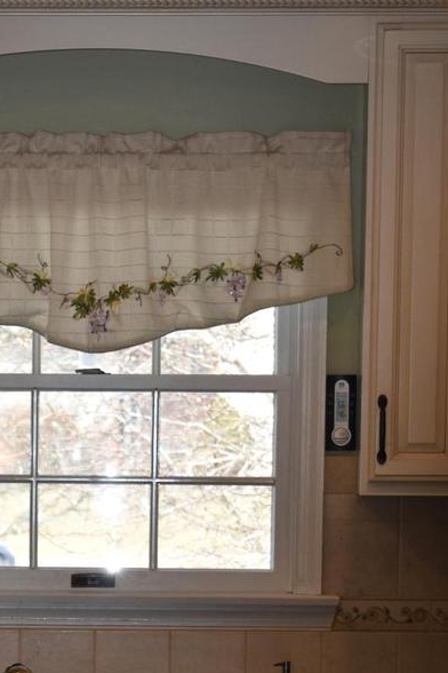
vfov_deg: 10.7
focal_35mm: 188
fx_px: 3509
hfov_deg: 7.3
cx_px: -22
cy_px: 863
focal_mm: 48
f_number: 5.3
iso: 280
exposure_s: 1/200
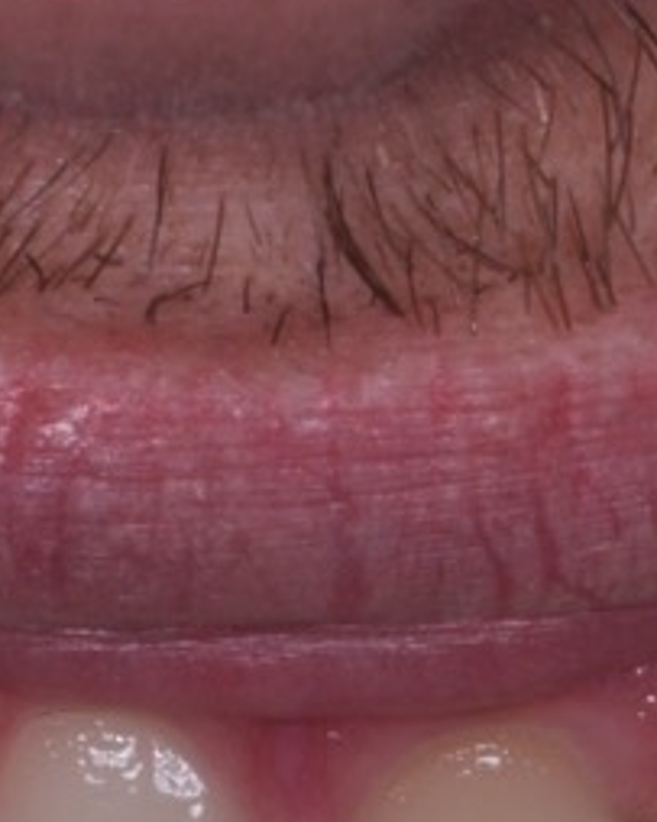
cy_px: 1042
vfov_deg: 2.4
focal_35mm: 815
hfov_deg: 1.9
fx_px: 19811
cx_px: 262
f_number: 22
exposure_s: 1/125
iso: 200
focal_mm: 105
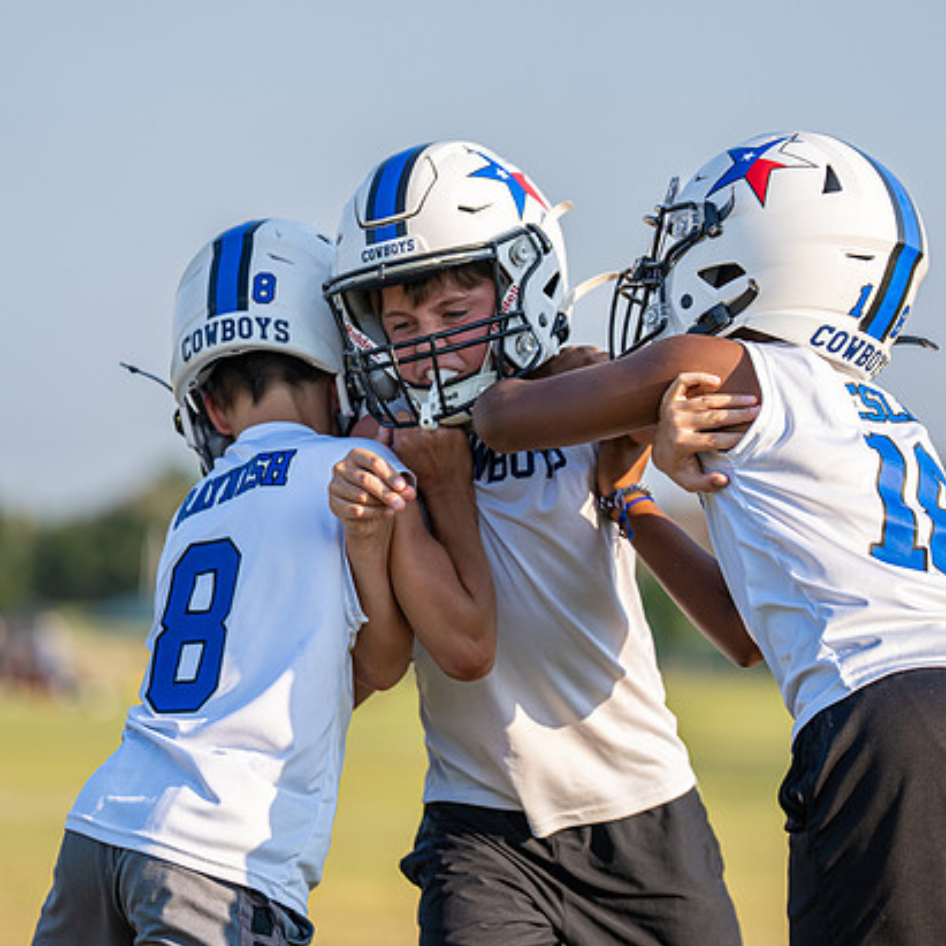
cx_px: 577
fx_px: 6122
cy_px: 441
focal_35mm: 198
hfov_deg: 8.8
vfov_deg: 8.8
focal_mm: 141
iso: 200
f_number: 2.8
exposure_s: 1/2000
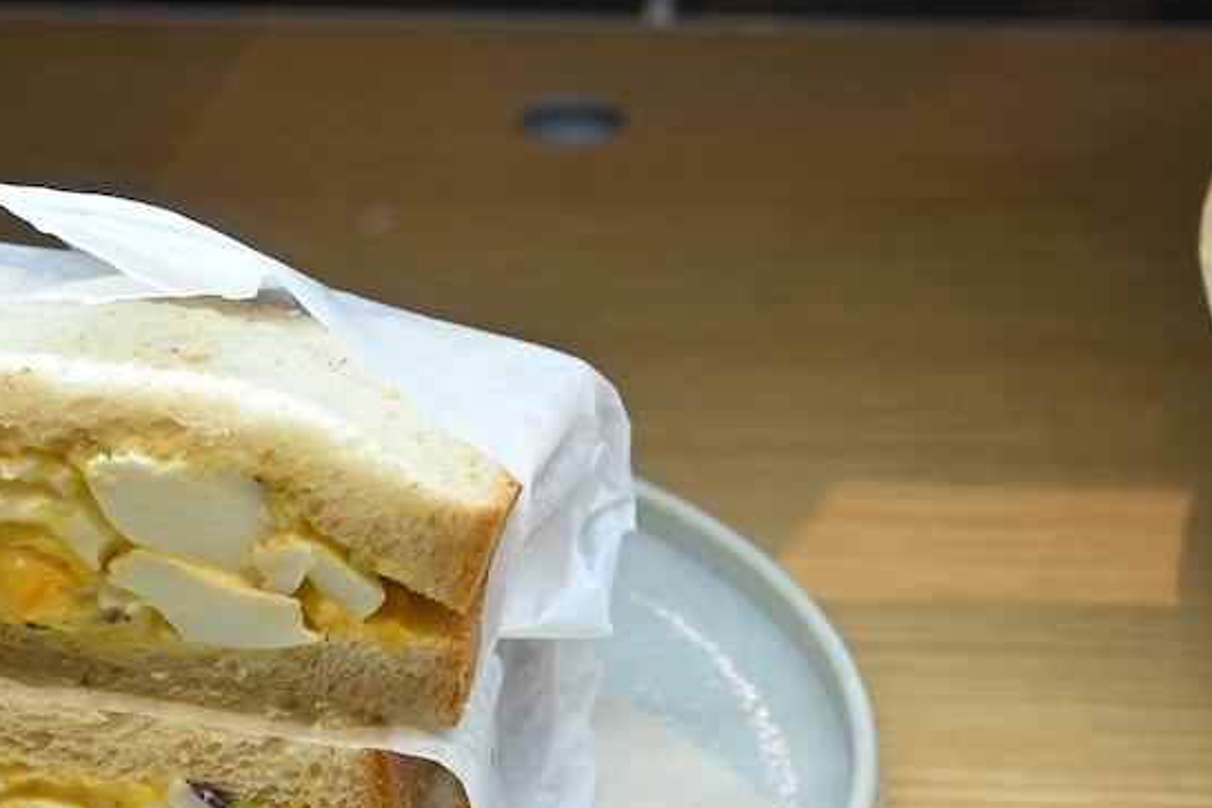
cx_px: 426
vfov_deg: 12.4
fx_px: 3703
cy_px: 689
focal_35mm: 110
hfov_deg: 18.5
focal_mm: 60
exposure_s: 1/800
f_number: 9
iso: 6400
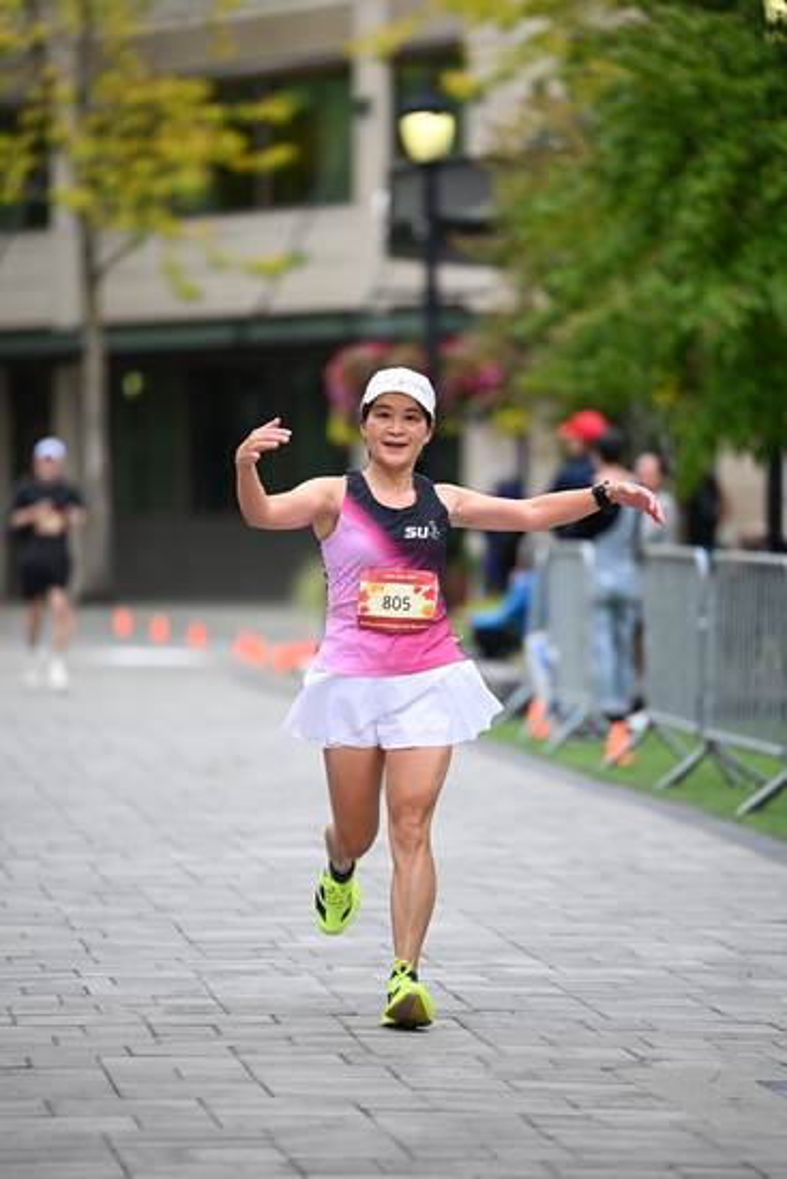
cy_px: 590
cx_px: 394
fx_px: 6554
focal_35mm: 200
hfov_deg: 6.9
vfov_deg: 10.3
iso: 640
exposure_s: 1/2000
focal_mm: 200
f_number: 2.8
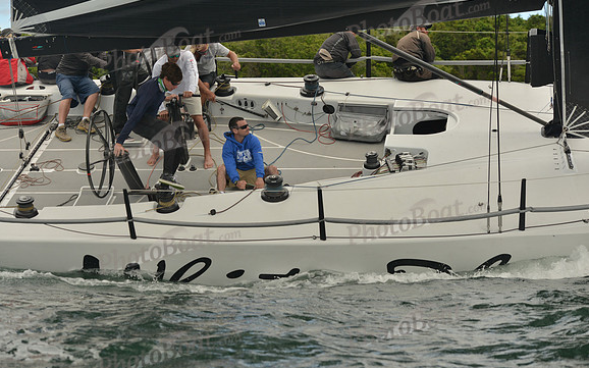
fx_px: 1412
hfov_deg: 23.6
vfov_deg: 14.8
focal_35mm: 88
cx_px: 294
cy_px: 181
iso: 400
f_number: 5
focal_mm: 86
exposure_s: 1/1000
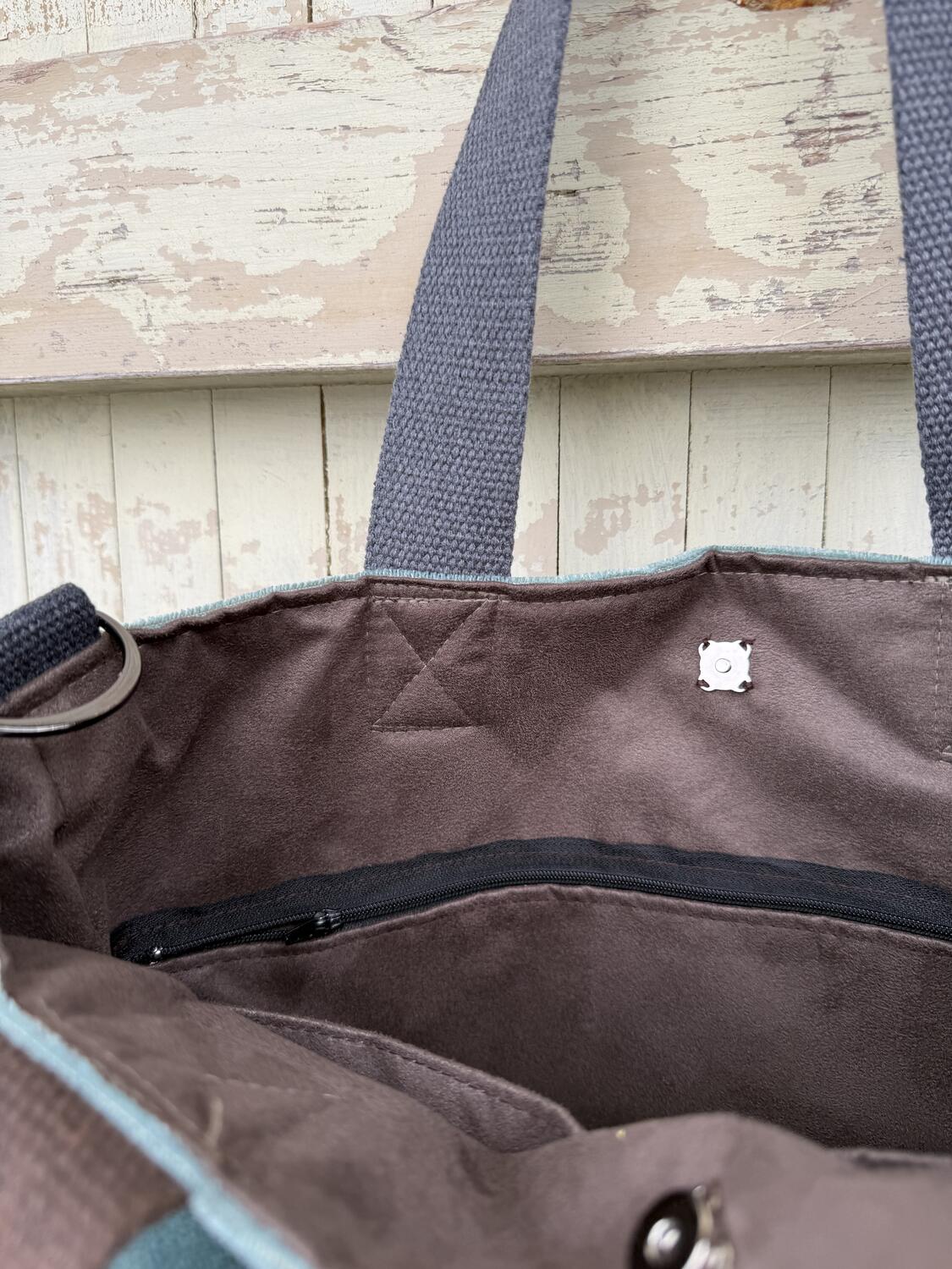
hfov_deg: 56.8
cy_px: 634
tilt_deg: -16.1
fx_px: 880
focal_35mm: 24
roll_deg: +2.5
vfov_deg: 71.6
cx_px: 476
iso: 64
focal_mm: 6.76
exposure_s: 1/217
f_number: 1.78
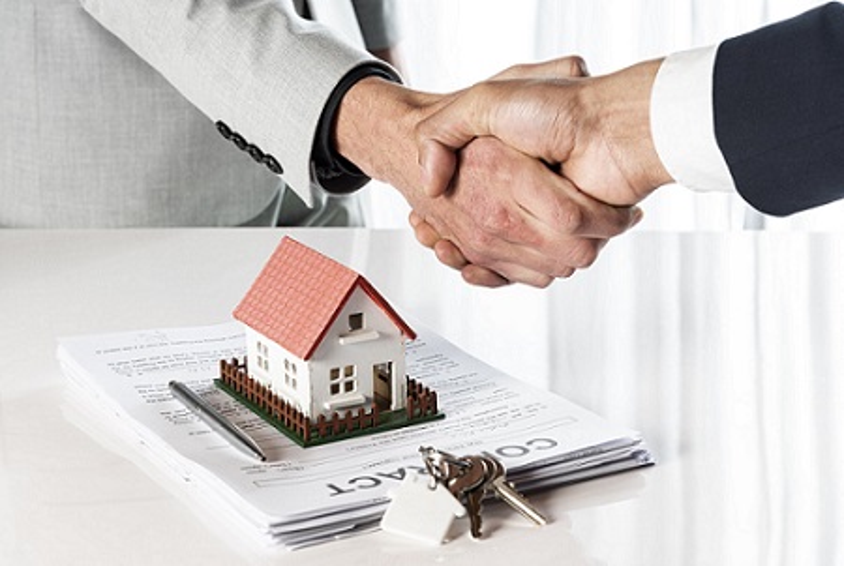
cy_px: 283
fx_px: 1997
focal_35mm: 85
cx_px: 422
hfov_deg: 23.9
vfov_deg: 16.1
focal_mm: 85
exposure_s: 1/60
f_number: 10
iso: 320
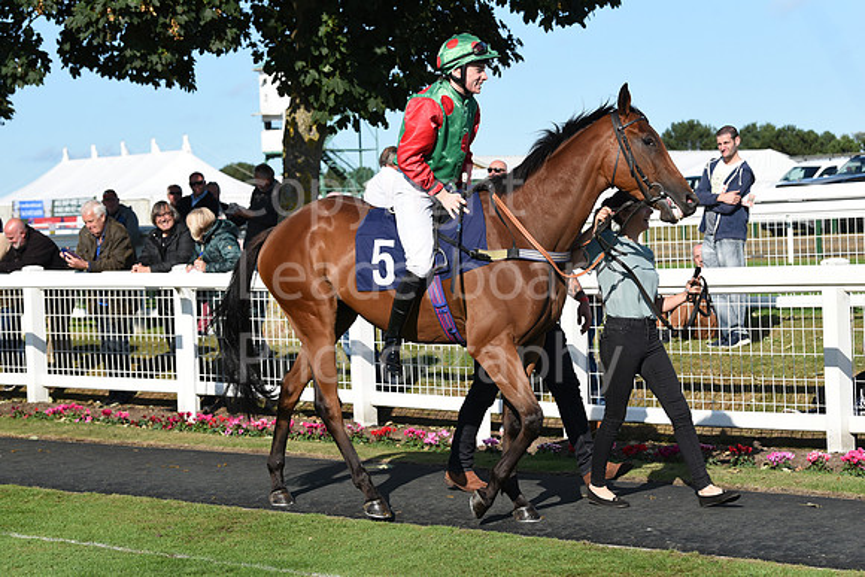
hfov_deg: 23.6
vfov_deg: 15.9
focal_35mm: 86
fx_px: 2067
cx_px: 432
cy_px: 288
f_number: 6.3
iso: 500
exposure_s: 1/2500
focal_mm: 86
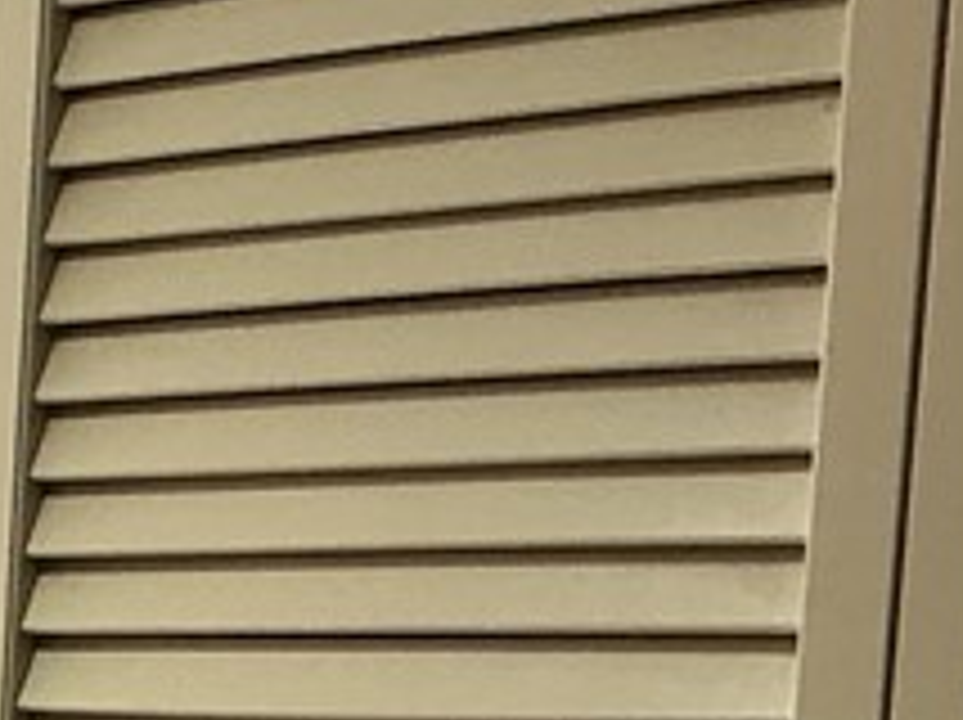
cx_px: -850
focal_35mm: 139
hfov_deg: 12.7
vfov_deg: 10.1
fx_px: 3863
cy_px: 1256
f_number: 1.8
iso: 50
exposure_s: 1/60
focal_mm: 3
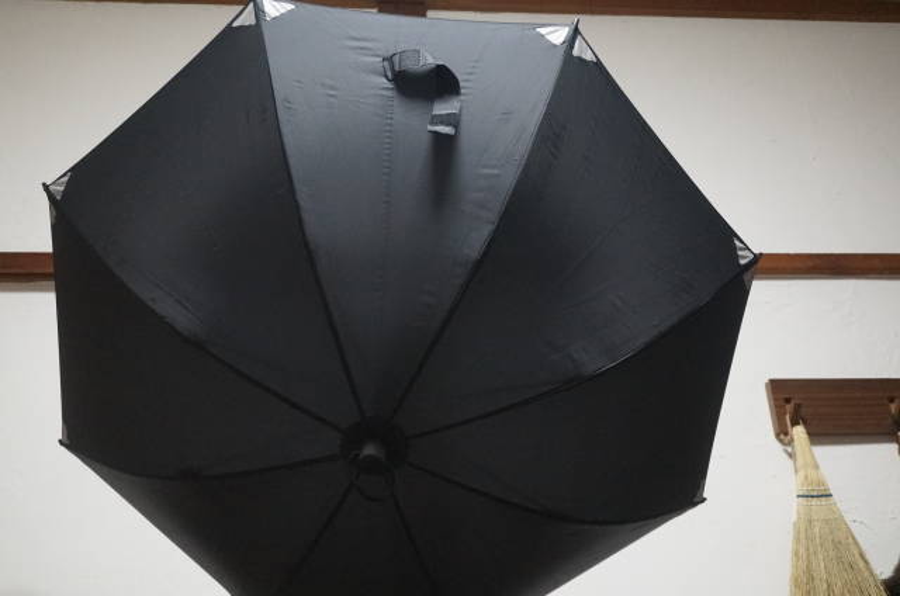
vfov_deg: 29.7
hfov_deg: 43.7
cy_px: 298
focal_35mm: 45
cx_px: 450
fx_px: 1123
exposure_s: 1/40
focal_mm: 30
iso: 3200
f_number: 3.5
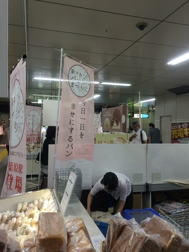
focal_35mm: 32
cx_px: 97
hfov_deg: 44.2
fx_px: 233
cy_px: 120
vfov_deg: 56.8
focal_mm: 4.12
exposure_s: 1/30
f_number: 2.2
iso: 32
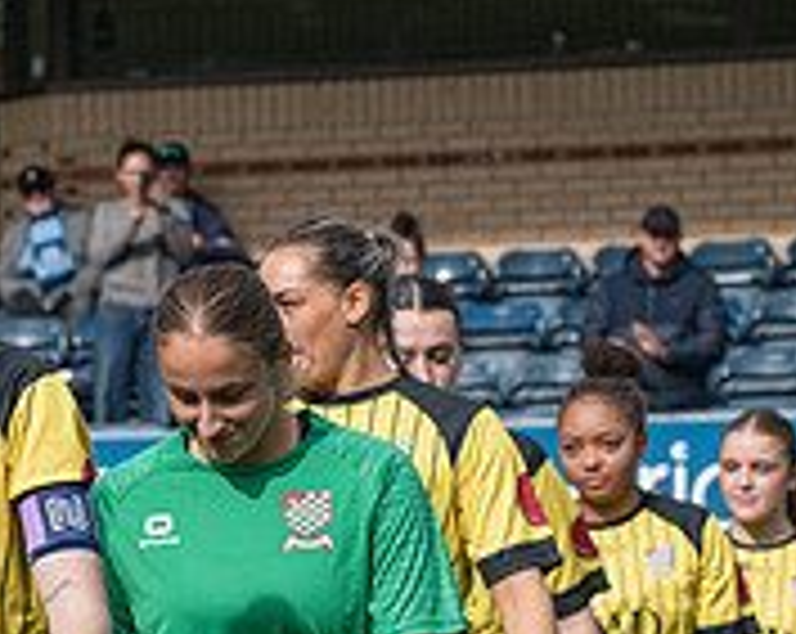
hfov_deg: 7.4
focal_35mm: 259
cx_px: -50
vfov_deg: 5.9
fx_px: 6092
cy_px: 626
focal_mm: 70
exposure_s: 1/3200
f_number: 5
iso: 400
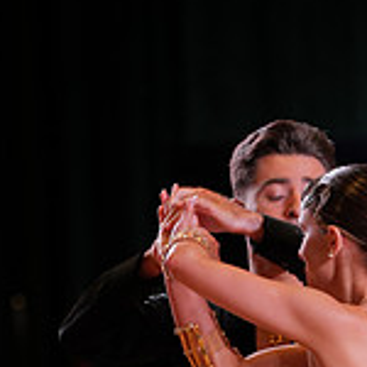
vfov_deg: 3.7
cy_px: 692
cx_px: 339
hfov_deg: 3.7
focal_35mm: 476
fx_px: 5710
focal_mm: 145
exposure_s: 1/400
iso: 500
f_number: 3.5
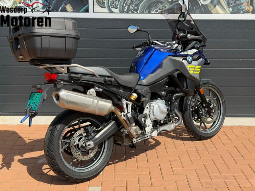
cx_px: 128
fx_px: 354
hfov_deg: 39.7
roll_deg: +0.2
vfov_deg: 30.3
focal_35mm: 48
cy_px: 96
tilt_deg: -13.4
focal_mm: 6.76
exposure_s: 1/3226
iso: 80
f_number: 1.78
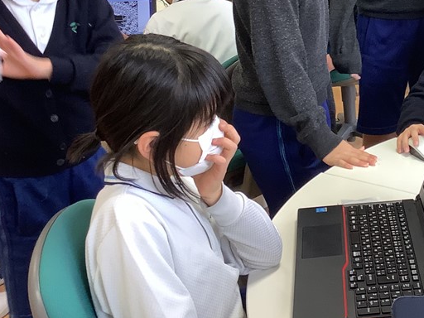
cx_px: 369
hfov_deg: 30.1
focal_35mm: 62
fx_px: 759
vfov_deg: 22.9
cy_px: 21
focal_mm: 3.3
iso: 64
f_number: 2.4
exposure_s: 1/60
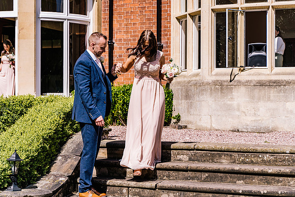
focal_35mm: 65
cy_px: 98
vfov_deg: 20.9
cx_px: 148
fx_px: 533
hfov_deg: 31.0
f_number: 5
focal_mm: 65
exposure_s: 1/1250
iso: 160
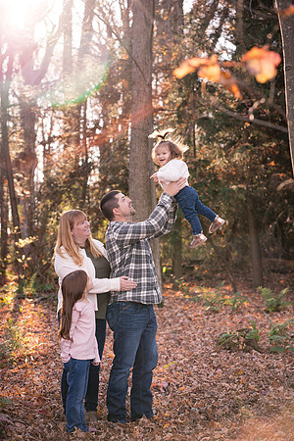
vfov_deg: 23.9
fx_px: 1041
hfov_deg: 16.1
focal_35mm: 85
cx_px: 147
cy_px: 220
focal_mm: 85
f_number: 4
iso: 320
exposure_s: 1/200
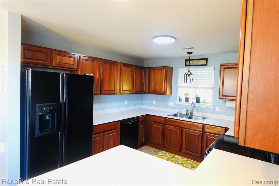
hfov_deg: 84.0
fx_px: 155
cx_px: 140
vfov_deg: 61.9
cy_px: 93
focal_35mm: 20
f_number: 2
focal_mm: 7.6
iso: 320
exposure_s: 1/80
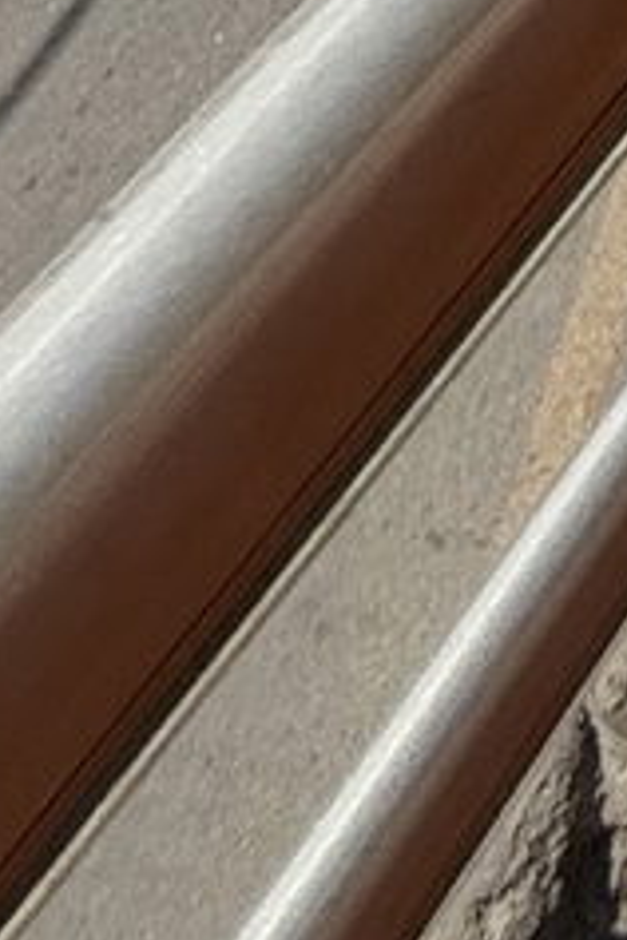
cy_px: -2168
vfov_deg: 10.2
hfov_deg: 10.2
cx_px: 1790
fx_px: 2743
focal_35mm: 105
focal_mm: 2.22
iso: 64
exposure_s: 1/2841
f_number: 2.2
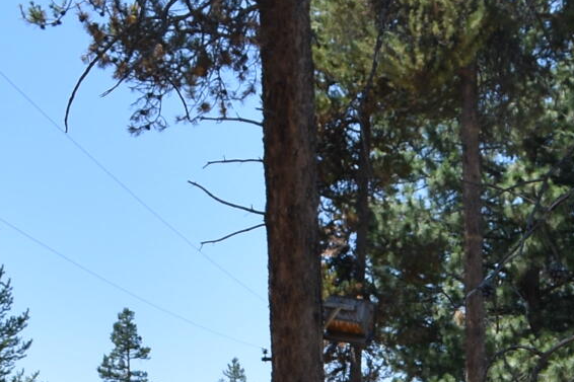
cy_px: 968
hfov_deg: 12.4
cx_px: 791
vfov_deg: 7.9
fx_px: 2534
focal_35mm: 159
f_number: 8
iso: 100
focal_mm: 20
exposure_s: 1/250
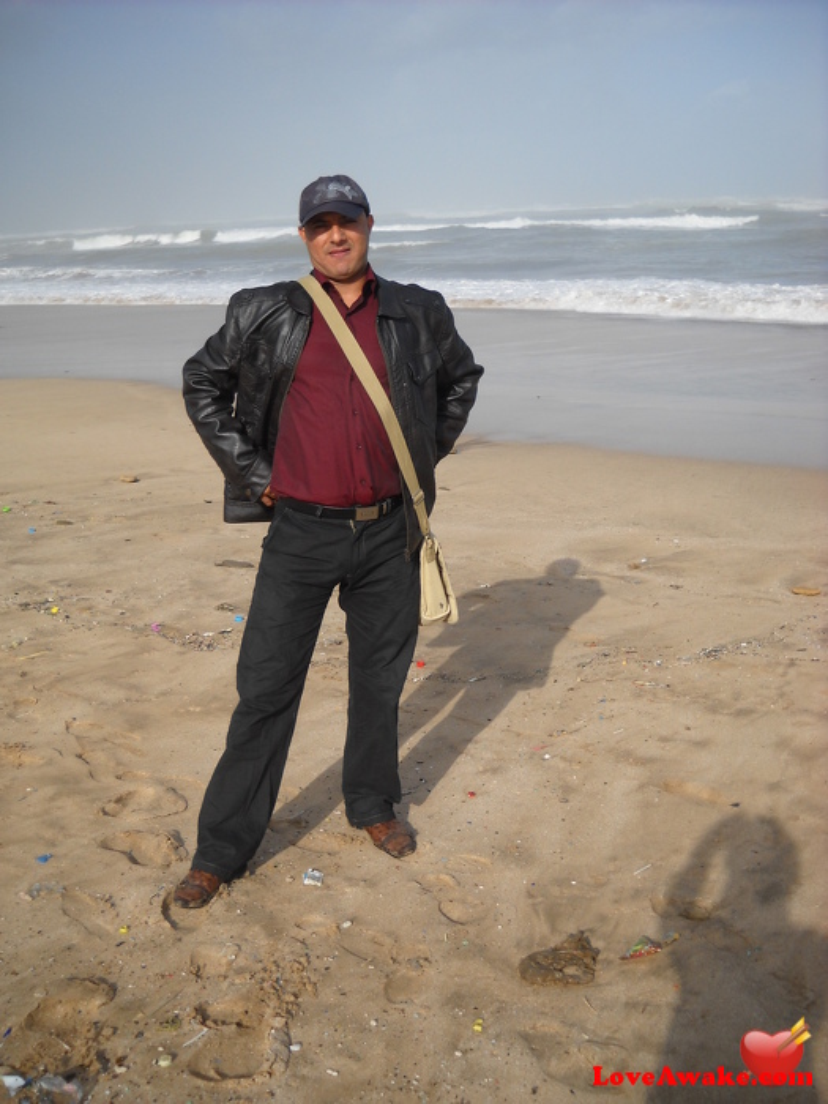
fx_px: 1308
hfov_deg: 35.1
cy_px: 552
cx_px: 414
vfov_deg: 45.8
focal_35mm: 41
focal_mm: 6.72
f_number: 5.5
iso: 64
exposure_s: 1/369
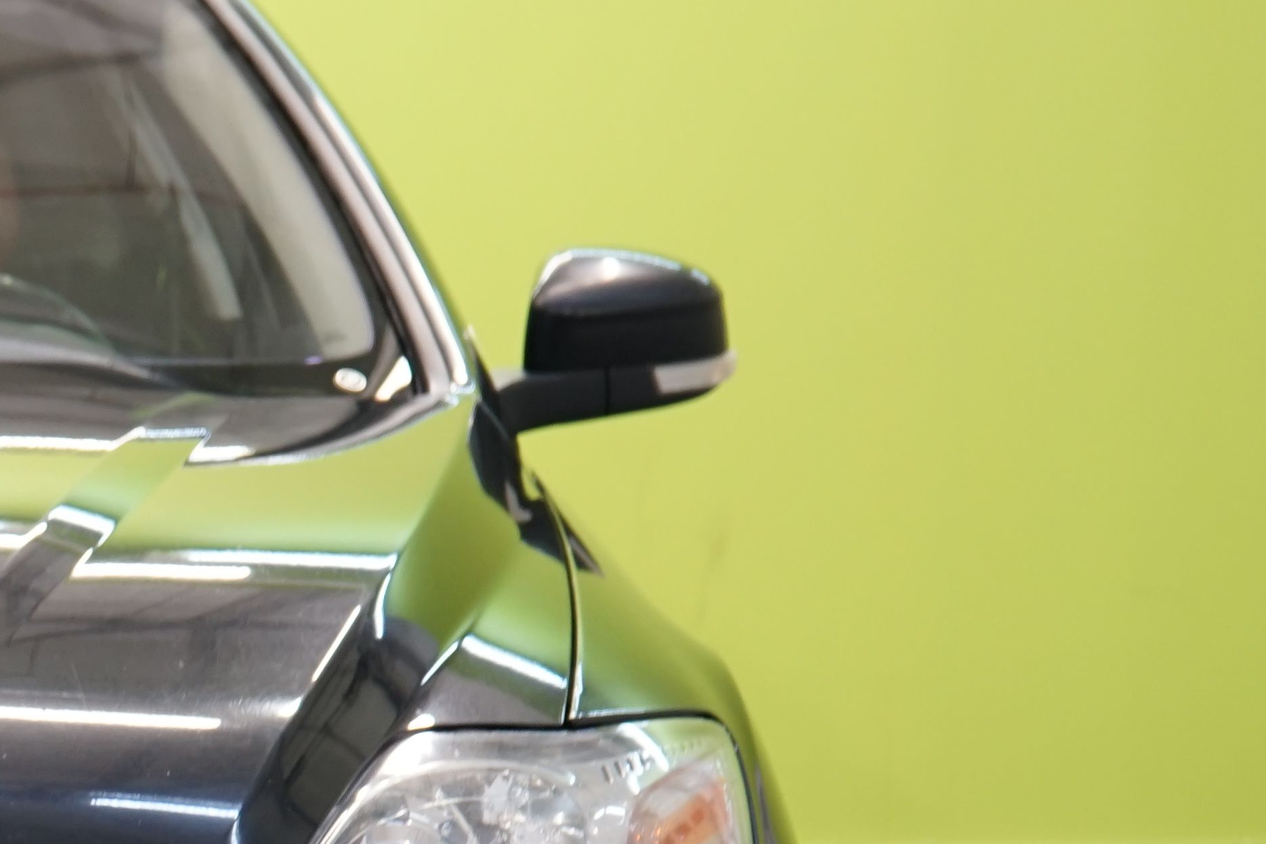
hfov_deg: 11.4
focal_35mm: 175
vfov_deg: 7.8
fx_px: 6153
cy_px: 978
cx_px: -465
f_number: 5
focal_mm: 55
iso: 500
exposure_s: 1/30
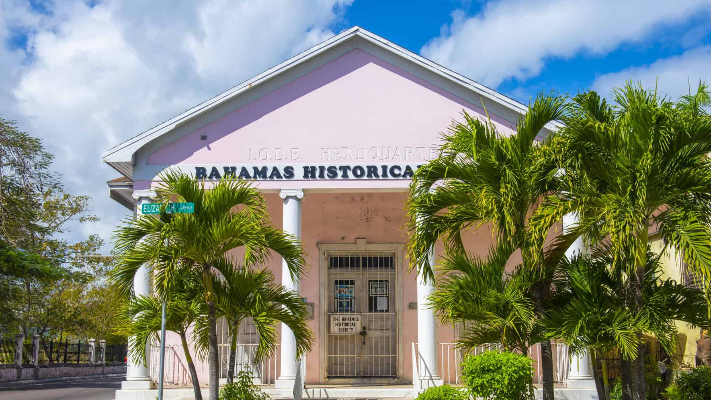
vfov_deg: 26.5
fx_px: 848
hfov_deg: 45.5
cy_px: 233
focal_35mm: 45
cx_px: 359
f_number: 8
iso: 100
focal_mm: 38
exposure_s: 1/320
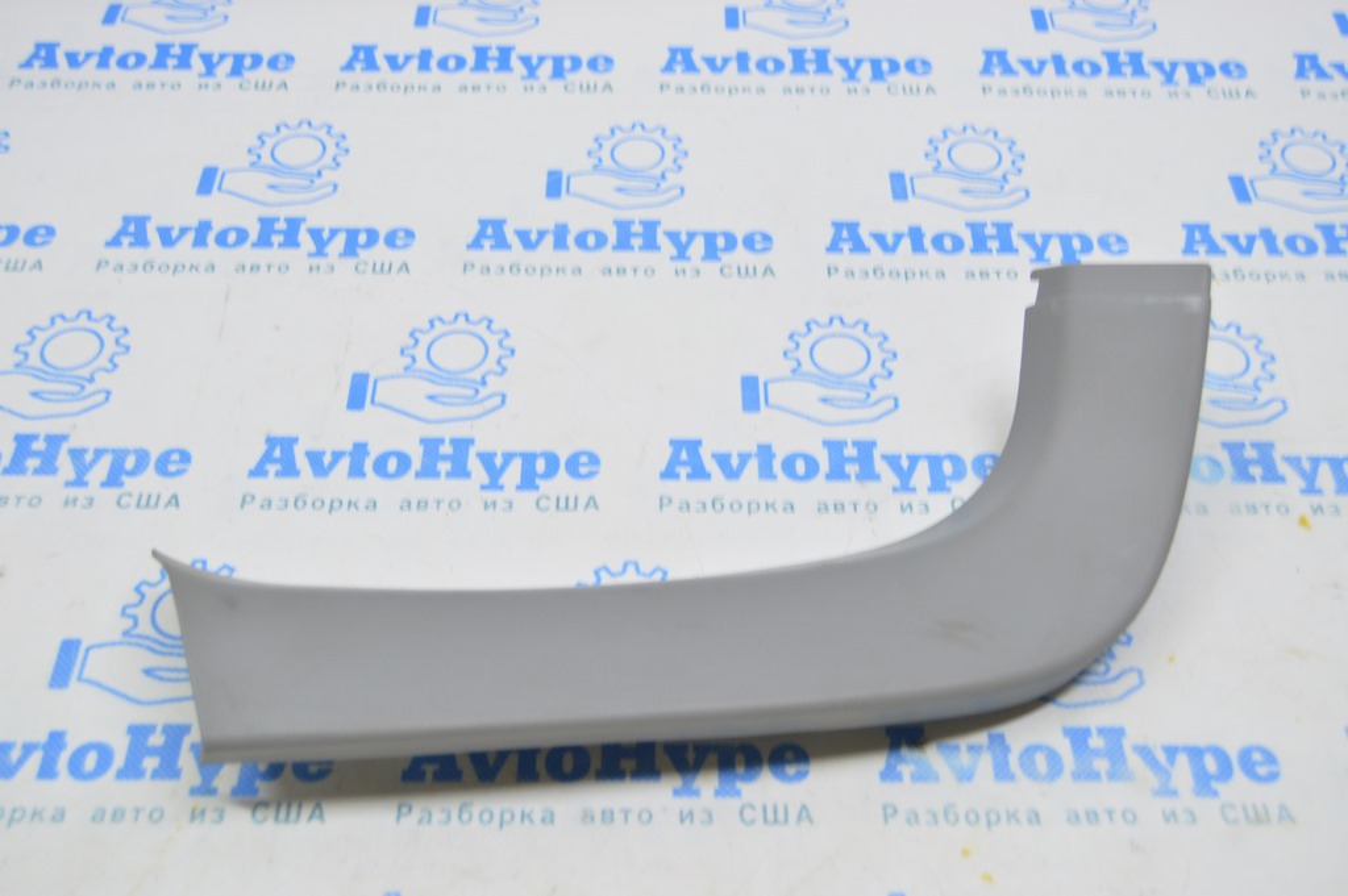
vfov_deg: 31.8
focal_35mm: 42
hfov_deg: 46.4
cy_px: 448
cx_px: 674
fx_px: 1571
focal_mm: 28
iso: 400
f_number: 5.6
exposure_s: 1/20
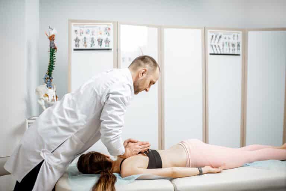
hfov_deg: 54.4
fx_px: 278
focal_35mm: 35
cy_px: 96
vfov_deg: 37.9
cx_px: 143
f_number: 2
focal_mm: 35
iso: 250
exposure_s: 1/160
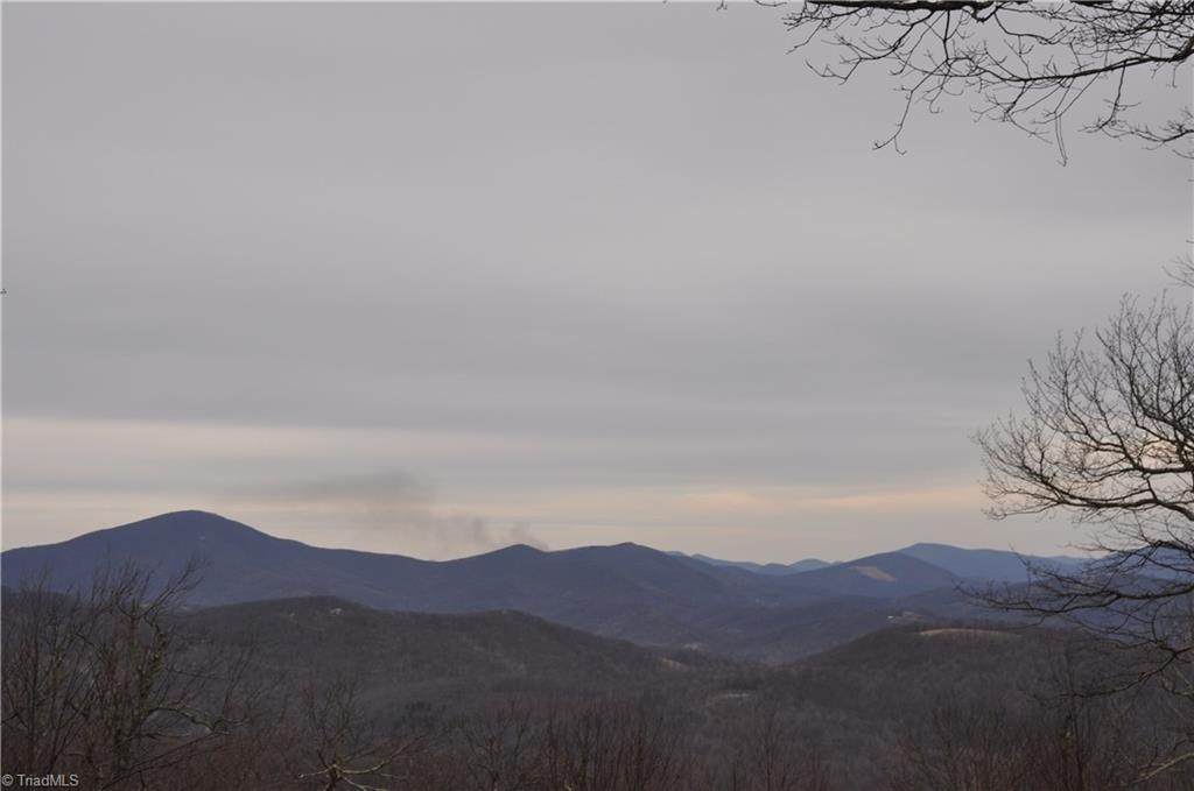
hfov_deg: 35.1
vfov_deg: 23.7
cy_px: 396
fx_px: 1887
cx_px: 597
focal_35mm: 57
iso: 200
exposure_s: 1/320
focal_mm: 38
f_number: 9
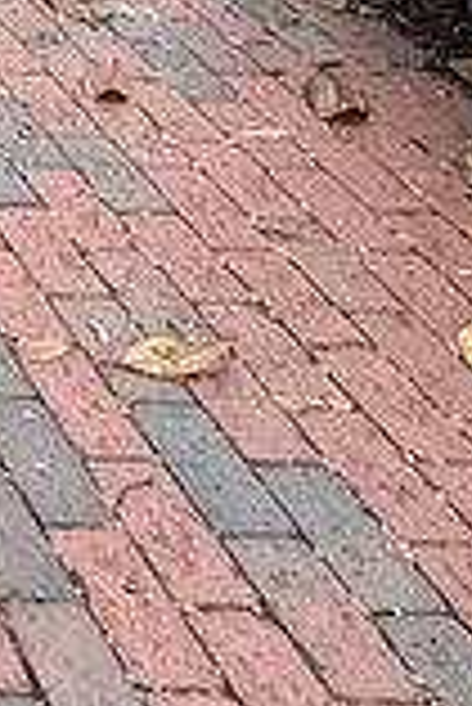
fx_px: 1452
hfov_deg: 12.7
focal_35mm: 74
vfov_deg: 24.0
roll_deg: -3.0
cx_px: -760
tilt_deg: -18.9
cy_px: -207
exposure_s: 1/99
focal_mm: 2.22
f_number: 2.2
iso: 200
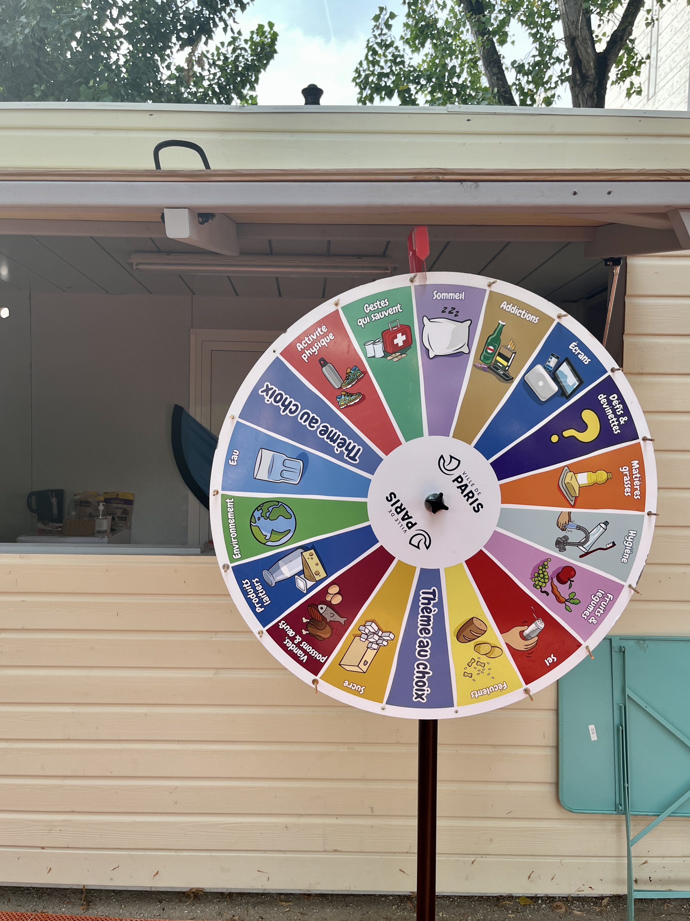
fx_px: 691
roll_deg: +0.9
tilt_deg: -3.4
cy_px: 460
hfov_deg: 53.1
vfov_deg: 67.3
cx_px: 345
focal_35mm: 26
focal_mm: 5.1
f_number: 1.6
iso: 50
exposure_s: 1/537
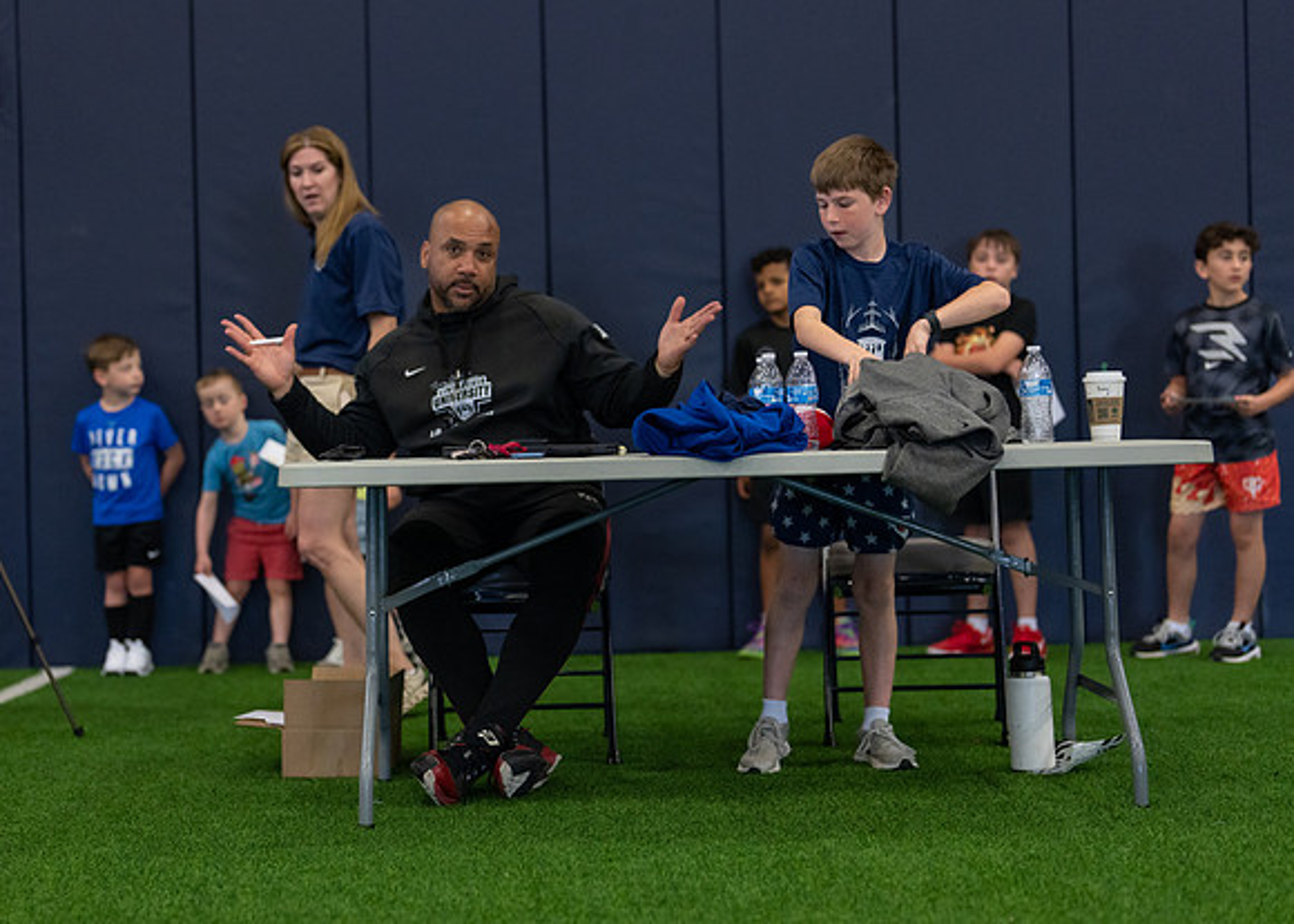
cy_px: 472
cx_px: 519
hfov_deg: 30.8
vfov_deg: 22.3
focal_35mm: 64
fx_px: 2342
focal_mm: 50
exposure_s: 1/1000
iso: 1250
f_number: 1.4
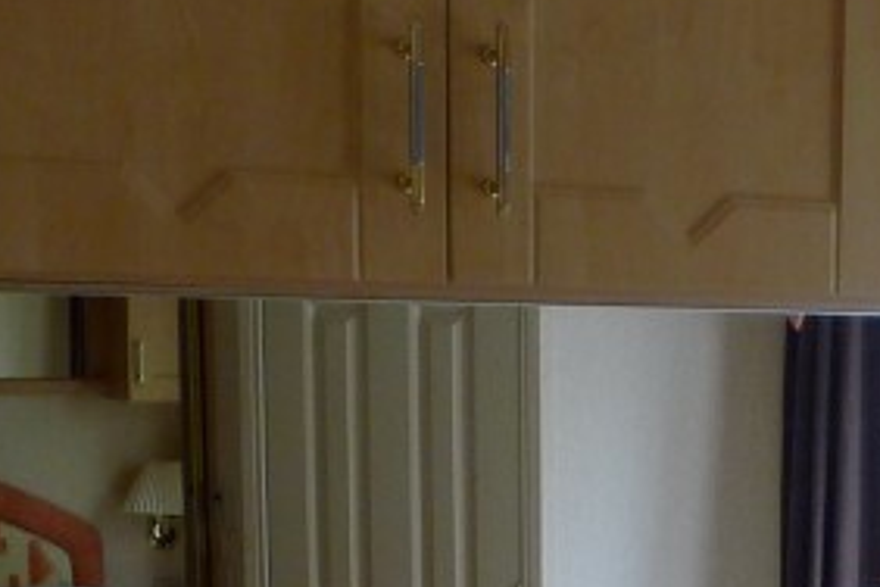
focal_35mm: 98
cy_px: 849
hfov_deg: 19.9
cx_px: 972
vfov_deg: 13.3
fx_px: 2395
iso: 200
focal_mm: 5.1
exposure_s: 1/60
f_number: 2
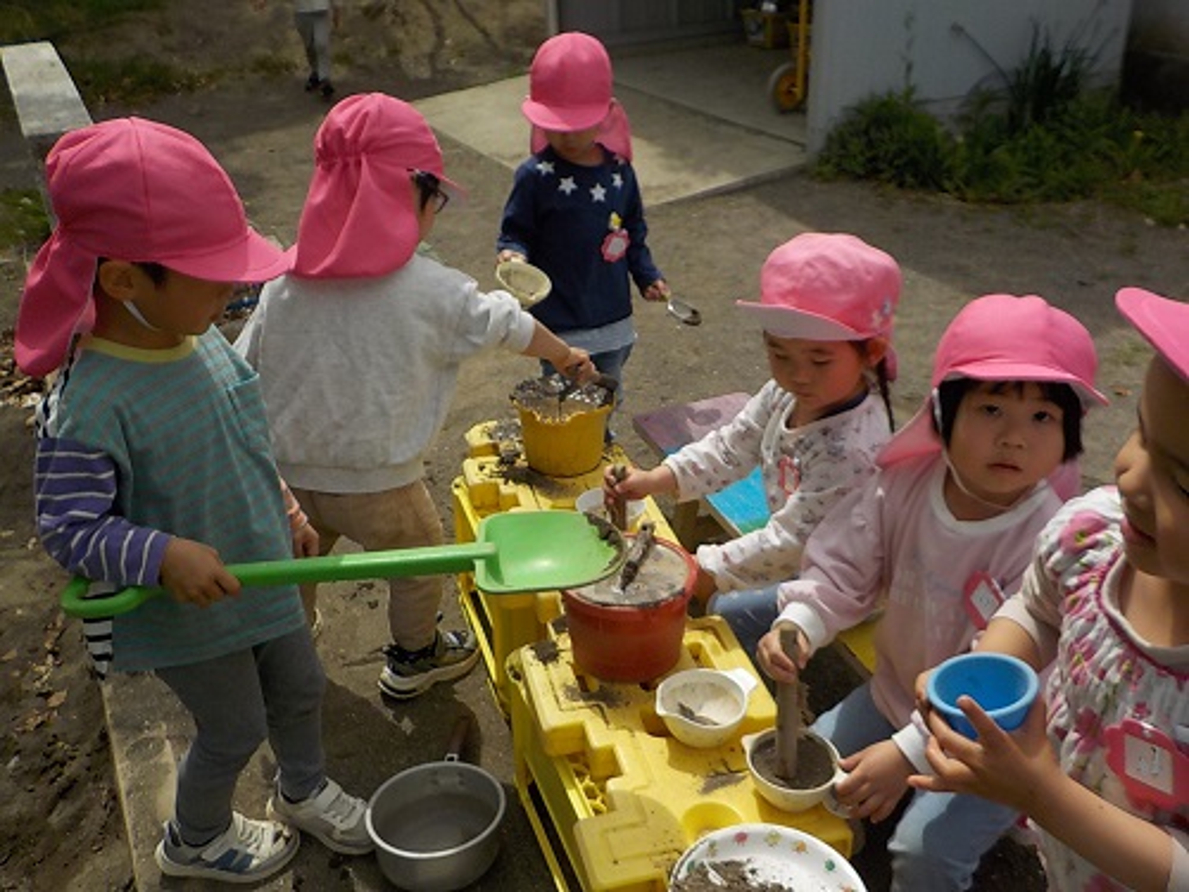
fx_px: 1030
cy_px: 446
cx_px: 594
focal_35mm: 30
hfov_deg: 60.0
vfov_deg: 46.8
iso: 125
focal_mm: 4.1
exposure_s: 1/1250
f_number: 3.3
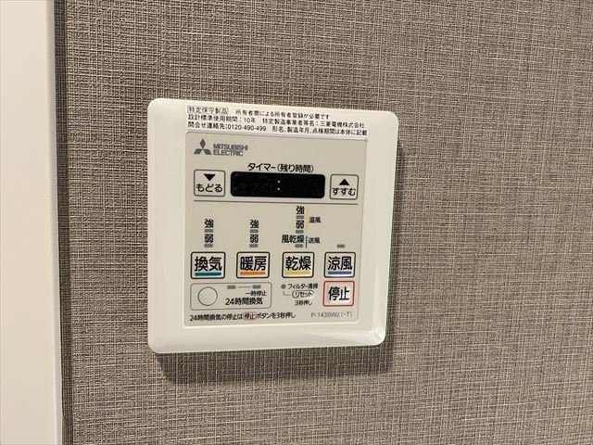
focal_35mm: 26
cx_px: 296
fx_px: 445
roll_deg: -1.2
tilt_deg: -8.9
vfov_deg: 53.1
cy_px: 222
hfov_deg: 67.3
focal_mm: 4.25
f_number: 1.8
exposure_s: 1/50
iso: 100
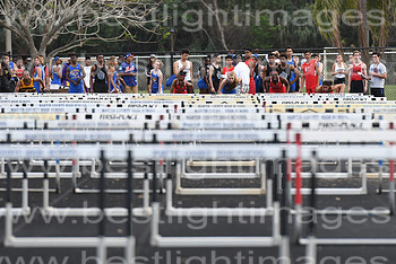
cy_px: 92
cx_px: 230
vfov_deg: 2.8
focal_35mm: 497
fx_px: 5471
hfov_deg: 4.1
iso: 800
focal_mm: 200
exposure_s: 1/1600
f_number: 4
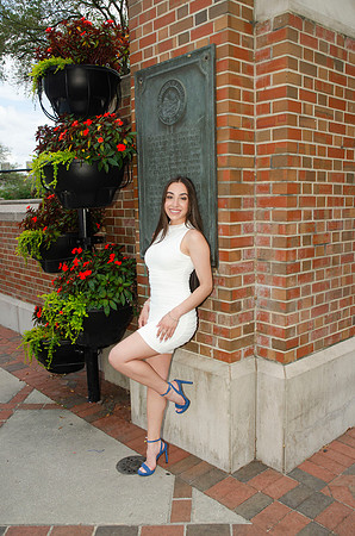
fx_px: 490
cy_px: 268
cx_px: 178
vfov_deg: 57.3
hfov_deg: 39.8
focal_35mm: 33
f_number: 7.1
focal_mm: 22
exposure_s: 1/250
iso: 100
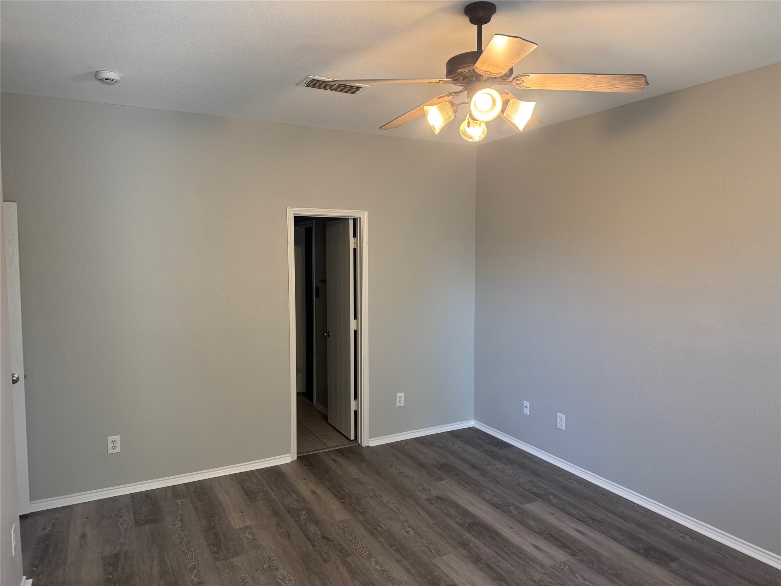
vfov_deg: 56.8
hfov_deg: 71.6
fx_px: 541
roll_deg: +0.7
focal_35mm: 24
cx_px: 390
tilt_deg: -2.3
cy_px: 293
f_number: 1.78
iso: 125
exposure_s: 1/60
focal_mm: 6.76
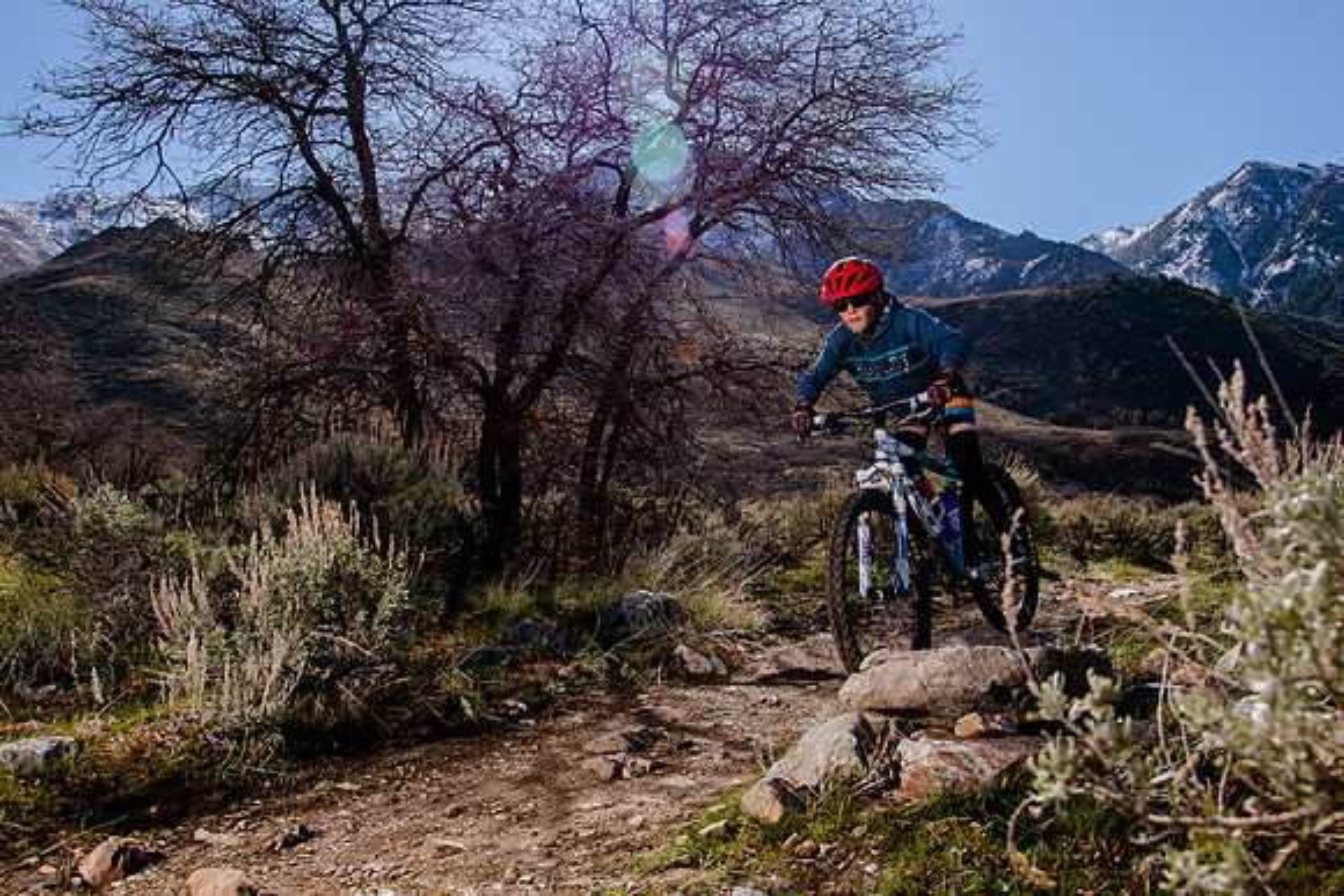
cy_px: 398
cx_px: 672
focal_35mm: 31
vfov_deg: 42.9
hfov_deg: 61.1
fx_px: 1139
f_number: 6.3
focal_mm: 24
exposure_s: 1/640
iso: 160
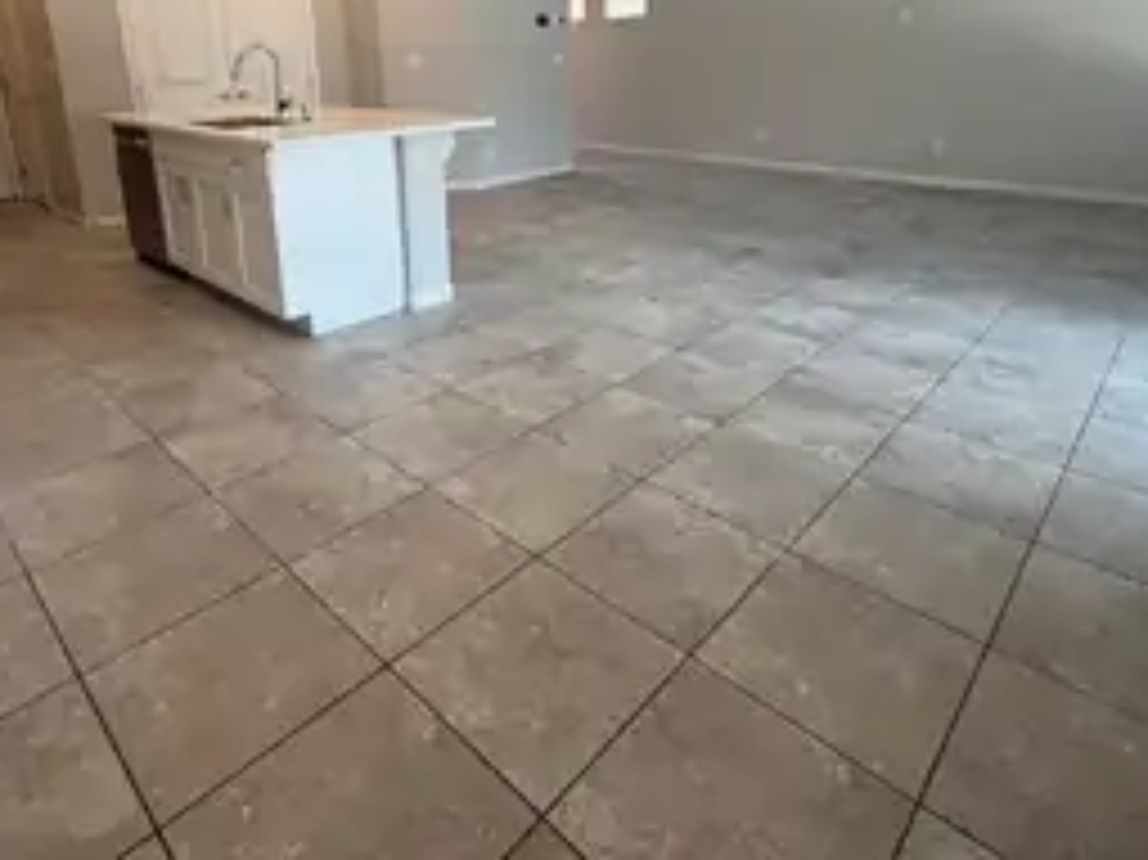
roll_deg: +0.9
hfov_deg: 76.4
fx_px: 729
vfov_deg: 58.5
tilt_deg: -14.8
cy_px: 239
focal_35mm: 22
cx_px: 549
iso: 160
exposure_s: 1/120
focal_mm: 2.22
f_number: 2.2
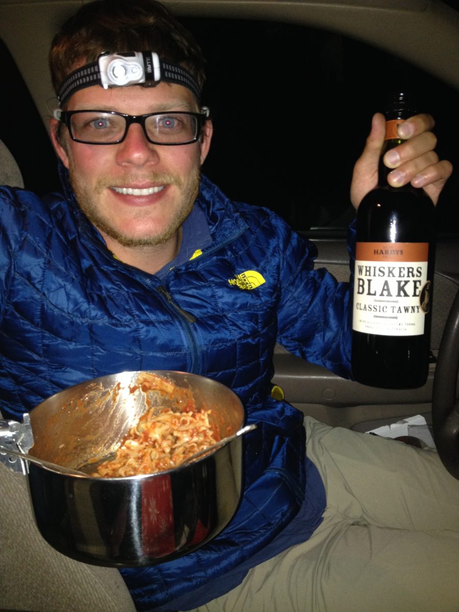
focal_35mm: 35
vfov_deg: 52.6
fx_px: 619
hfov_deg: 40.7
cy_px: 306
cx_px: 230
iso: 160
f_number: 2.4
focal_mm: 4.28
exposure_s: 1/16
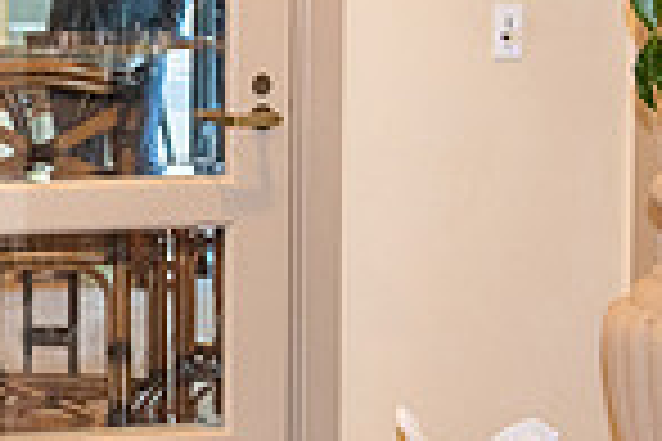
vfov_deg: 7.9
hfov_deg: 11.3
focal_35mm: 174
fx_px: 3199
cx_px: -356
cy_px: 142
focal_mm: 44
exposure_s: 1/125
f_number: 3.5
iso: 1600
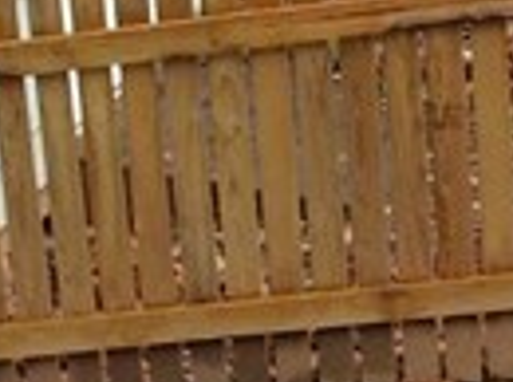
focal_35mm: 284
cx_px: 706
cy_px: 662
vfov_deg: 5.2
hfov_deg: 6.9
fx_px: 4201
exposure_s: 1/100
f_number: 3.1
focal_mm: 6.3
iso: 100
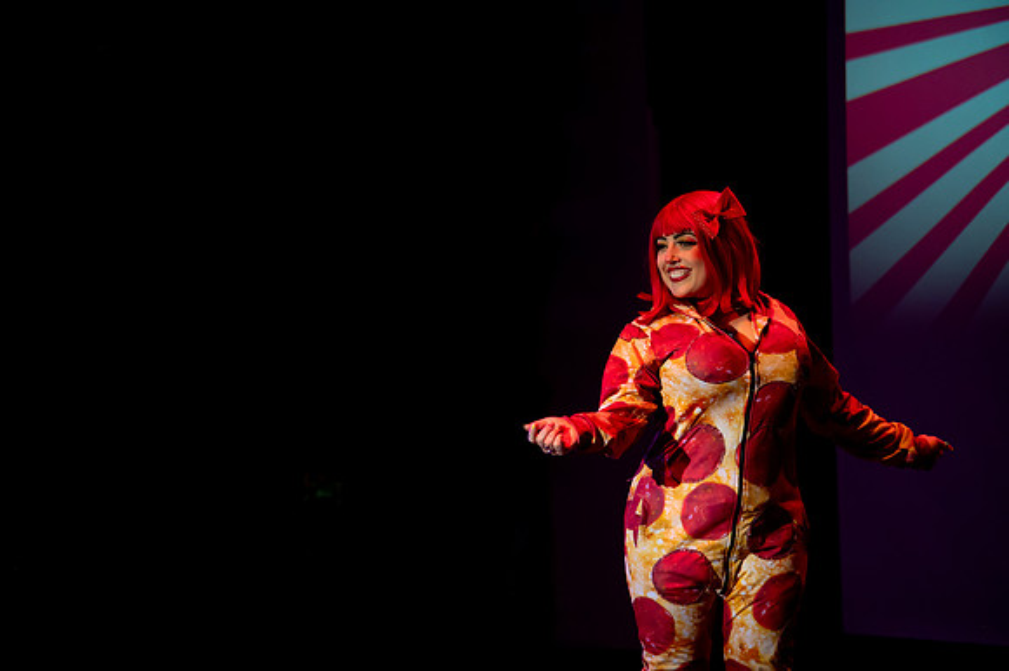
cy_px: 336
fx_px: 3361
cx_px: 504
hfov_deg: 17.1
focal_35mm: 120
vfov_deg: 11.4
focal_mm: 120
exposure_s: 1/400
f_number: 4
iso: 4000
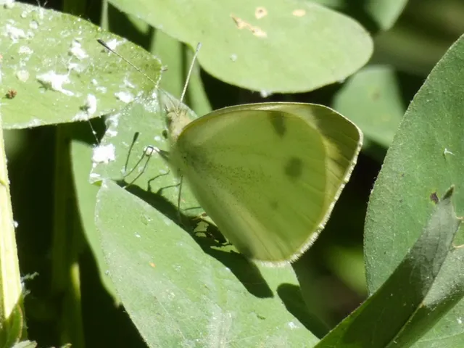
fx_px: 2104
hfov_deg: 12.6
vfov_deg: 9.5
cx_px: 232
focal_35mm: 157
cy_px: 174
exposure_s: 1/200
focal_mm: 28.1
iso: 80
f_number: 5.4
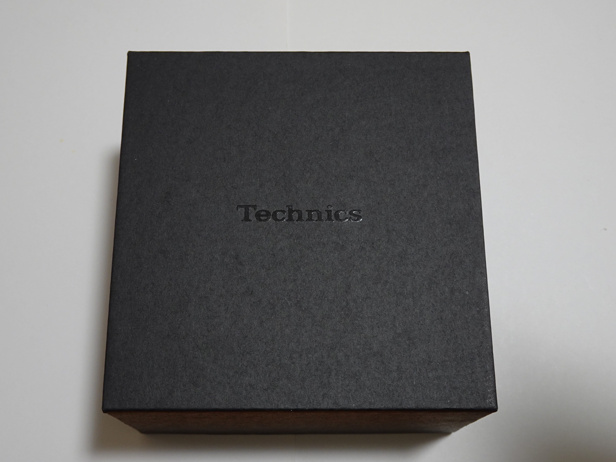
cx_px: 308
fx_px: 783
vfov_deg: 32.9
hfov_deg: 42.9
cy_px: 231
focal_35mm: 44
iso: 100
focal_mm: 7.29
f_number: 4.5
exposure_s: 1/6
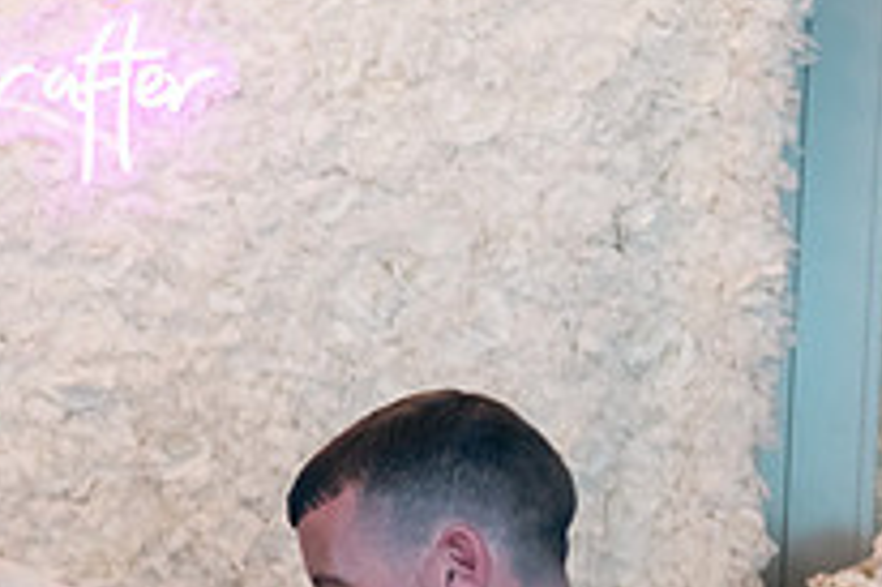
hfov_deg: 16.1
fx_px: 3035
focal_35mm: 124
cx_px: -60
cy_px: 598
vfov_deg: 10.9
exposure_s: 1/160
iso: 640
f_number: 3.5
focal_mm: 44
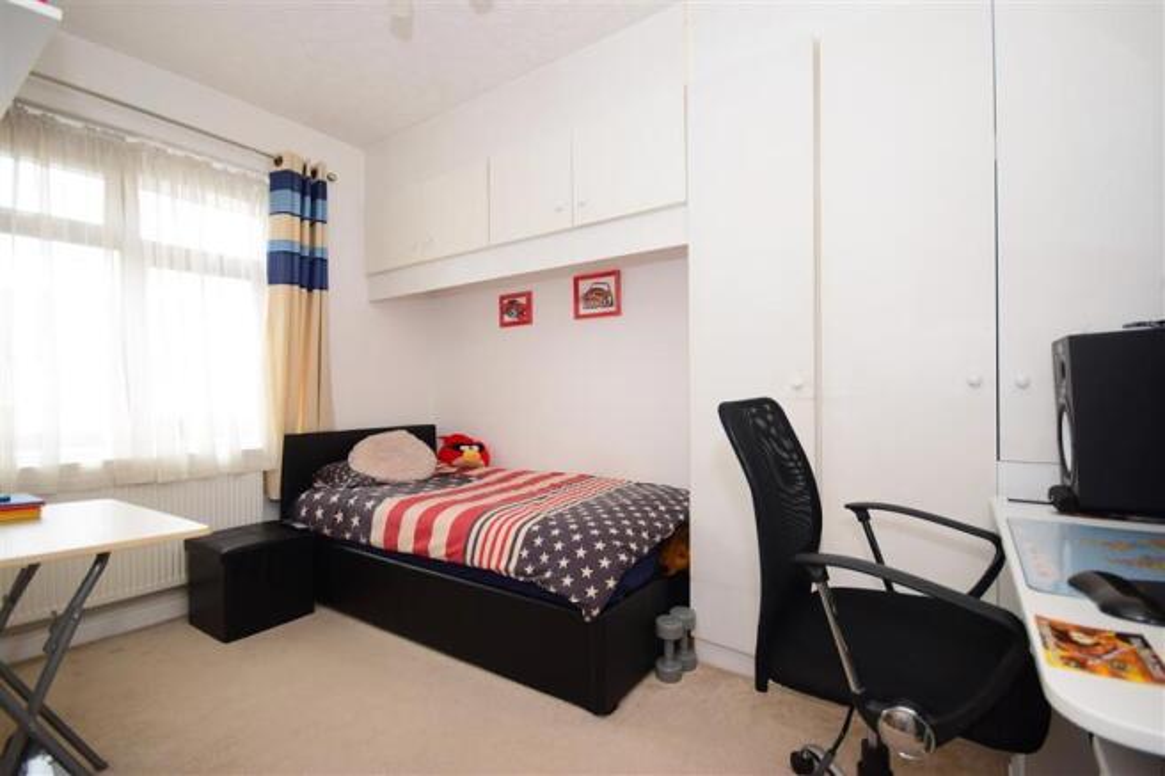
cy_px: 388
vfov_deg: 72.0
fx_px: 534
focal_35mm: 16
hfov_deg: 95.0
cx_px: 582
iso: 400
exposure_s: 1/3
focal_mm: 11
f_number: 7.1
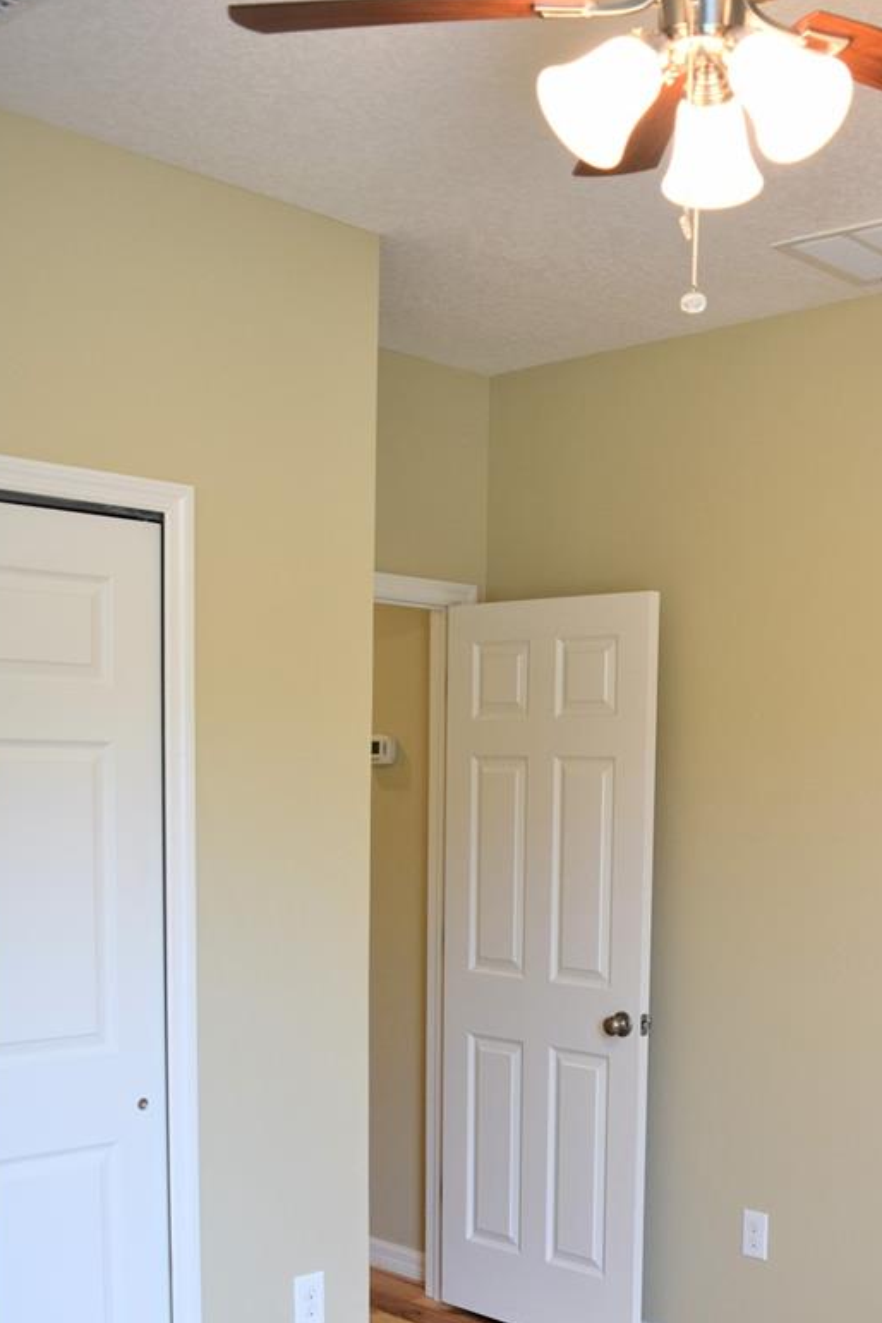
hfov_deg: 31.3
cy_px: 983
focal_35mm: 42
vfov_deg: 44.9
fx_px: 1543
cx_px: 668
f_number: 4.5
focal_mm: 18
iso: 400
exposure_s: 1/80
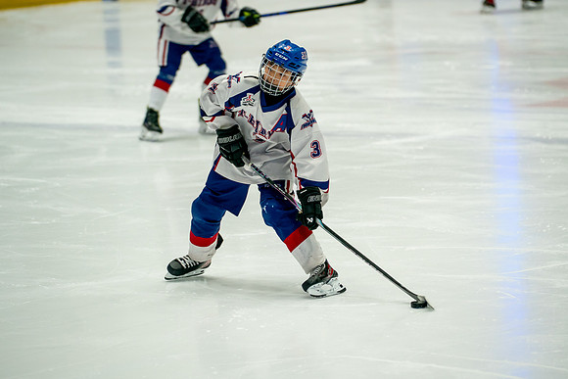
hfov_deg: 9.4
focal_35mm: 219
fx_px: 3462
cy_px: 166
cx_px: 308
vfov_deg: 6.3
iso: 1600
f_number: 2.8
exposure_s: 1/800
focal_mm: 150
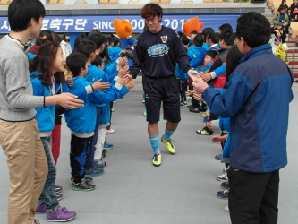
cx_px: 140
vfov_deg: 32.1
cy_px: 90
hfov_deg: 42.0
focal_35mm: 45
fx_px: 388
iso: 100
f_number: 3.6
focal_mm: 6.5
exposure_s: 1/90
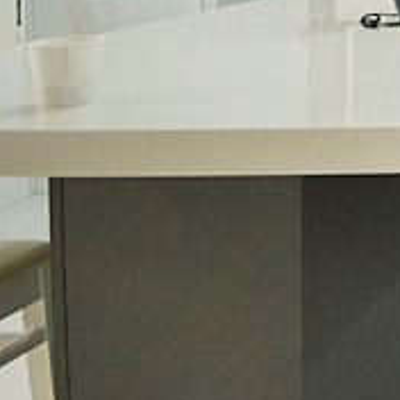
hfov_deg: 18.0
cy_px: -145
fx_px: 758
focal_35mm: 58
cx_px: 832
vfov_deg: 24.9
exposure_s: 1/60
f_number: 5.6
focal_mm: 10
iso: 800
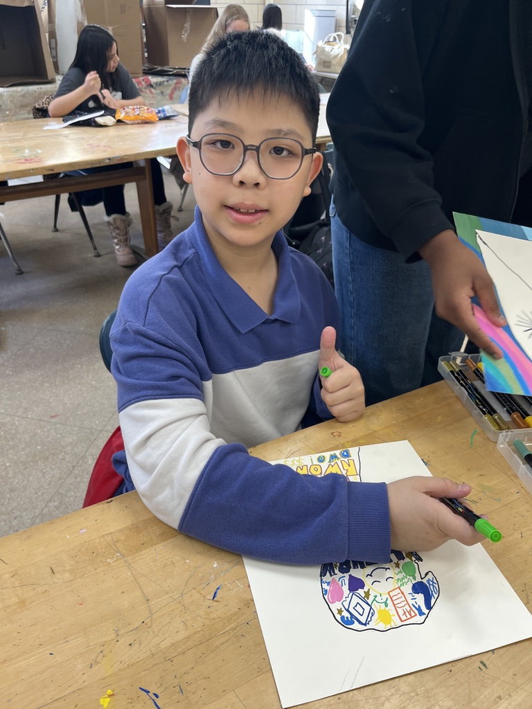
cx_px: 266
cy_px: 354
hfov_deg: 53.1
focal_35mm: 26
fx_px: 533
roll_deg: -1.8
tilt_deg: -32.9
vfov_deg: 67.3
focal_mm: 5.1
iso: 80
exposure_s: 1/60
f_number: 1.6
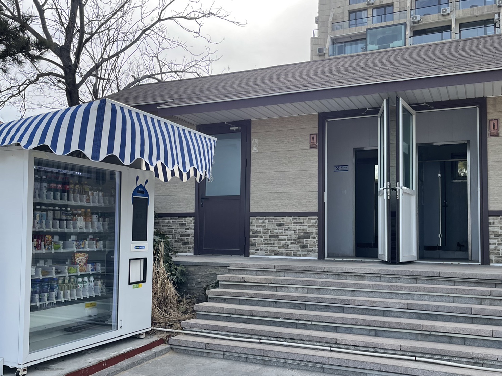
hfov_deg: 52.6
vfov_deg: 40.6
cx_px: 239
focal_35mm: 35
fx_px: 507
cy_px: 207
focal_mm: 5.1
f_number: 1.6
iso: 32
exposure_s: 1/2083
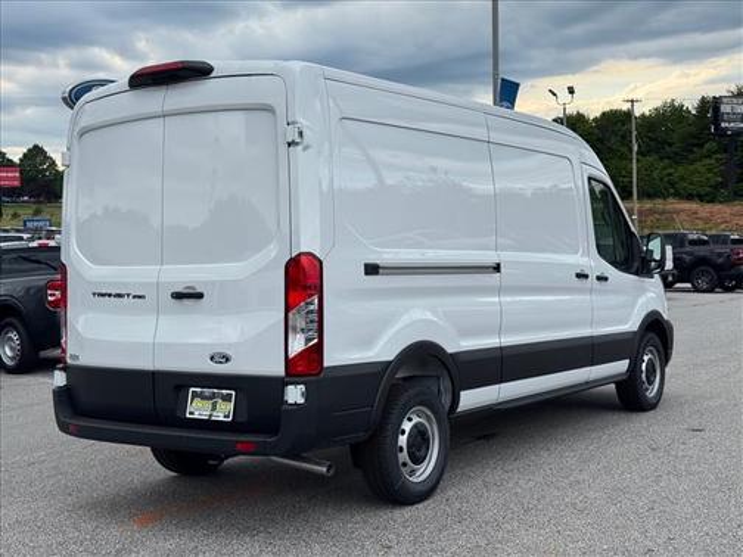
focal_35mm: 48
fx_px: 1030
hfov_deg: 39.7
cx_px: 372
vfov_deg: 30.3
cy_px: 278
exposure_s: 1/1524
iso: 64
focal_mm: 6.76
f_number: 1.78
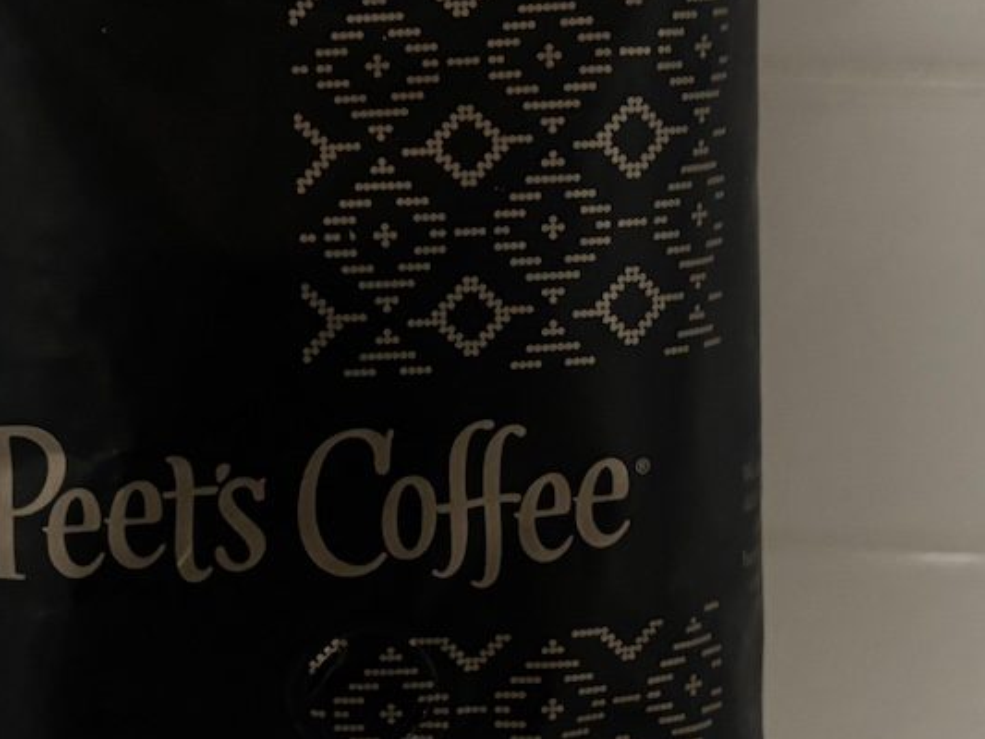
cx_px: 364
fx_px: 2220
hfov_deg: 24.9
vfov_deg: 18.9
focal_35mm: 78
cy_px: 418
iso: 640
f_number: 1.6
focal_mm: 5.96
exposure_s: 1/33
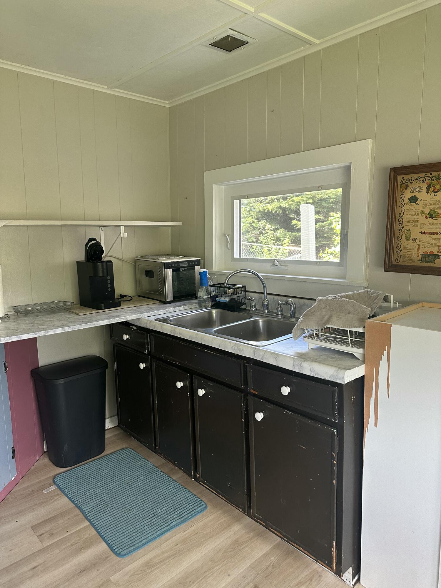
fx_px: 408
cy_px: 294
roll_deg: +0.3
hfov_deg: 56.8
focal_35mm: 24
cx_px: 220
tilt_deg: -7.0
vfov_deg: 71.6
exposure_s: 1/121
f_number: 1.78
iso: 200
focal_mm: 6.86
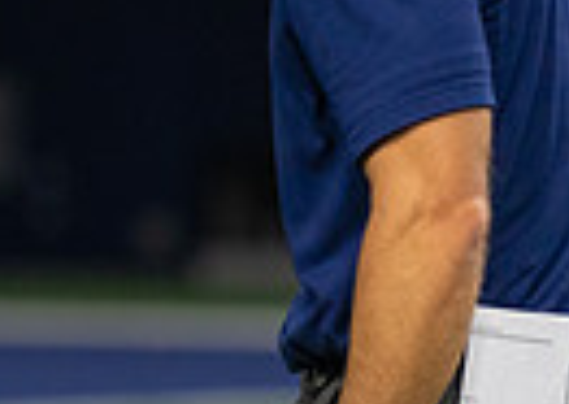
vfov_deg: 2.0
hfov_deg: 2.8
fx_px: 11756
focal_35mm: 729
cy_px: 295
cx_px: 100
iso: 2000
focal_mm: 157
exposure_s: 1/1000
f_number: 2.8
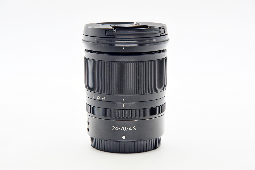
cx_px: 128
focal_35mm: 112
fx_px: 793
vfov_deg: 12.2
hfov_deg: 18.3
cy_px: 85
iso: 800
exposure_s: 1/100
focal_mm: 75
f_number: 8
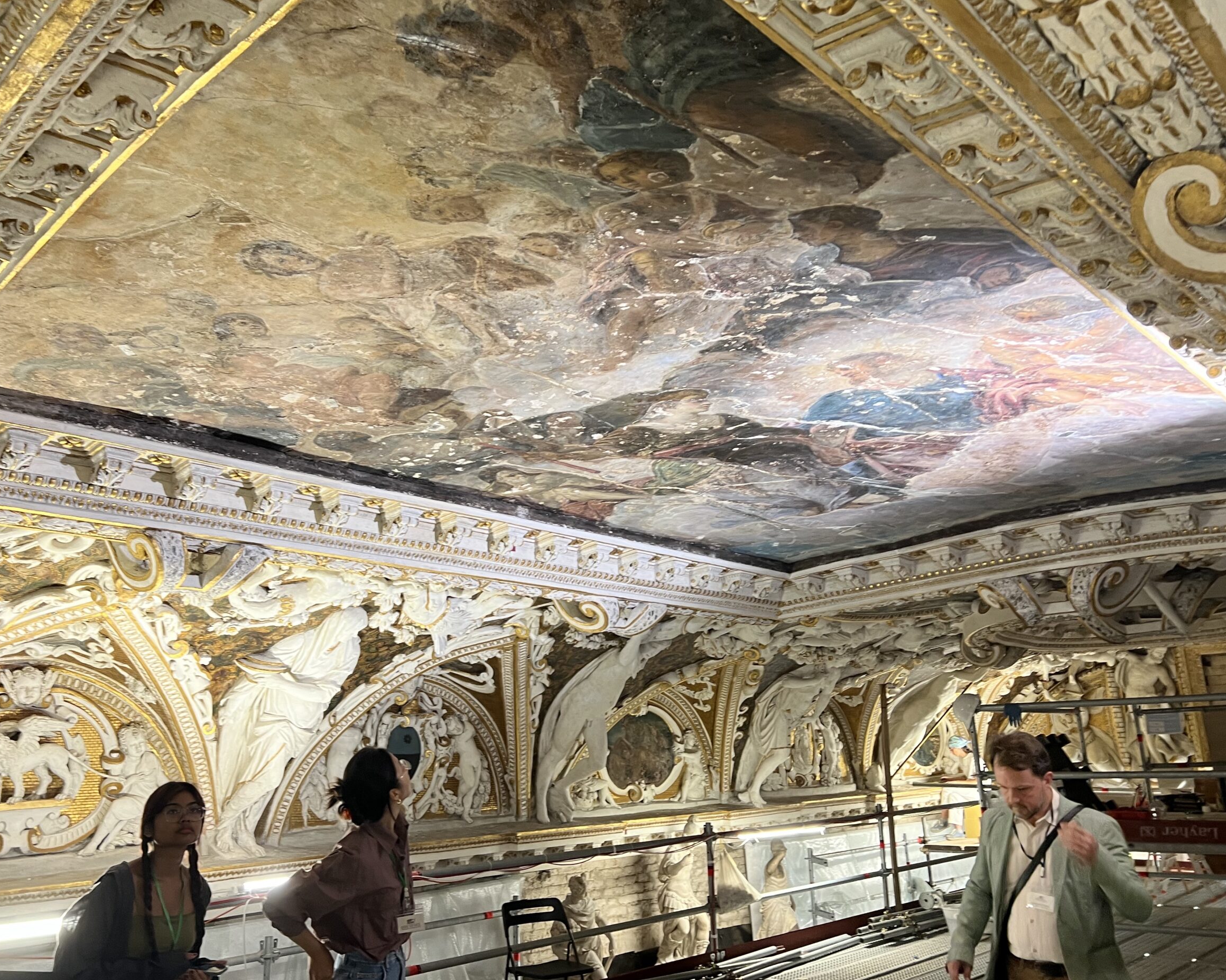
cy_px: 498
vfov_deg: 51.5
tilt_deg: +15.4
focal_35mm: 28
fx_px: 1016
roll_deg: +1.4
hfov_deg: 62.1
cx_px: 550
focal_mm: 5.7
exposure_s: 1/50
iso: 80
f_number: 1.5
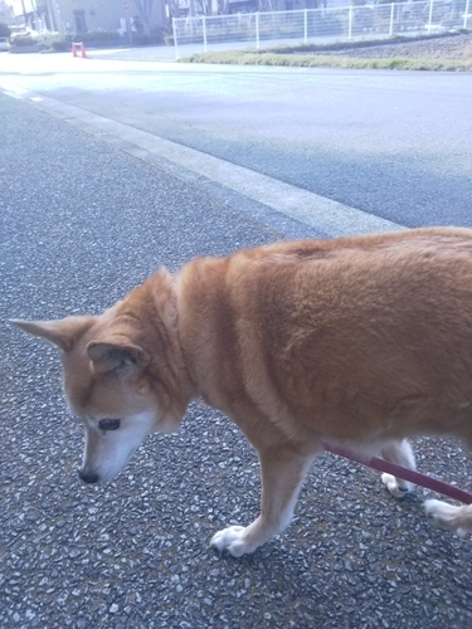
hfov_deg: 46.8
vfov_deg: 60.0
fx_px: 545
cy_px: 314
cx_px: 236
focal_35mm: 30
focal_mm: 4
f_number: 2.2
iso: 40
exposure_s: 1/120
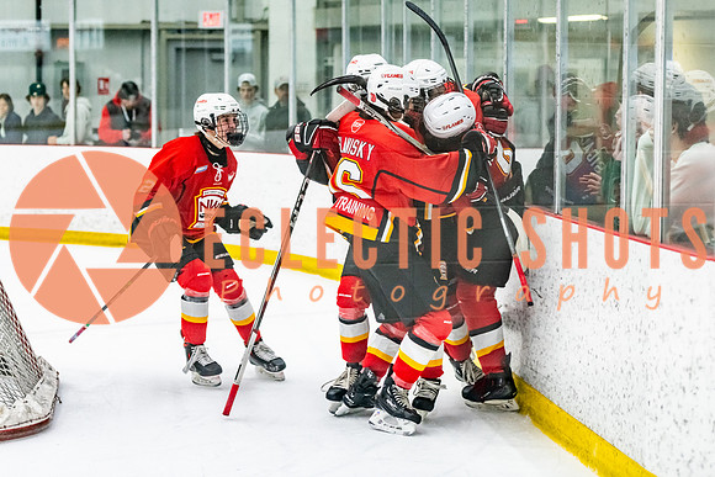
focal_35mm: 102
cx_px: 400
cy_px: 210
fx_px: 2033
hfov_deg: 19.9
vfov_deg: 13.4
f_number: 2.8
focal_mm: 86
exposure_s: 1/800
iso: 3200
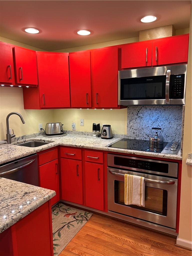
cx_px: 96
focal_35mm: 26
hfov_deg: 53.1
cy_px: 128
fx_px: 192
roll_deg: +1.4
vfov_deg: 67.3
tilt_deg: -9.2
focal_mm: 5.7
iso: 100
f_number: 1.5
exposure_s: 1/120
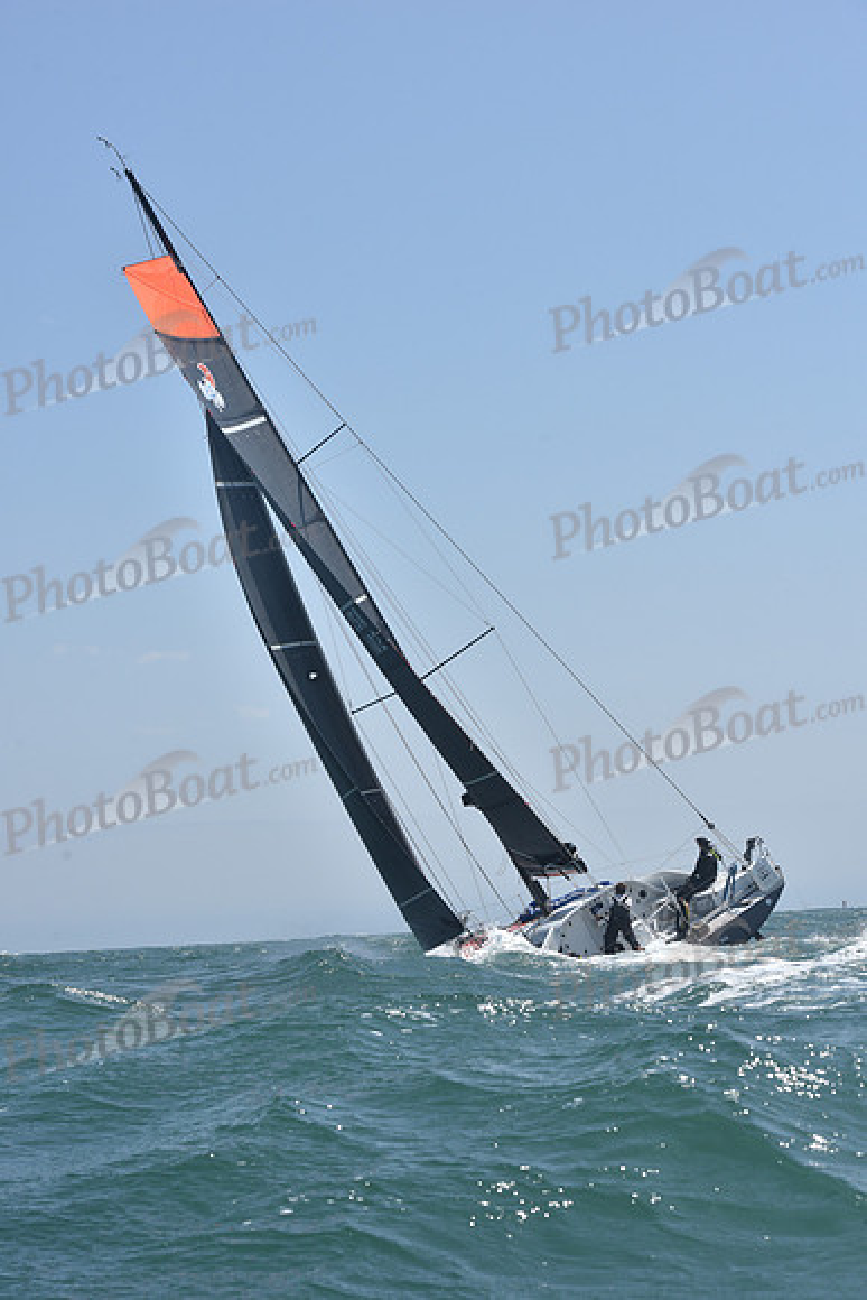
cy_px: 650
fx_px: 2527
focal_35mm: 70
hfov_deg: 19.5
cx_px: 434
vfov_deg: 28.8
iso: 320
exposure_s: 1/1000
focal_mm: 70
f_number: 10
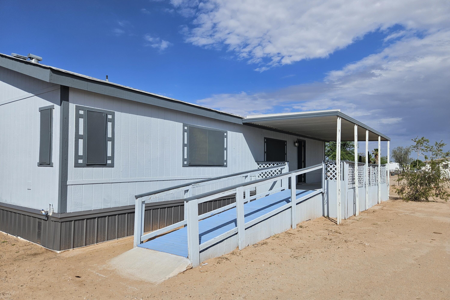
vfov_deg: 53.1
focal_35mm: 24
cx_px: 225
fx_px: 300
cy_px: 161
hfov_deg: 73.7
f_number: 1.8
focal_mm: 5.4
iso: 25
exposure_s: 1/3945
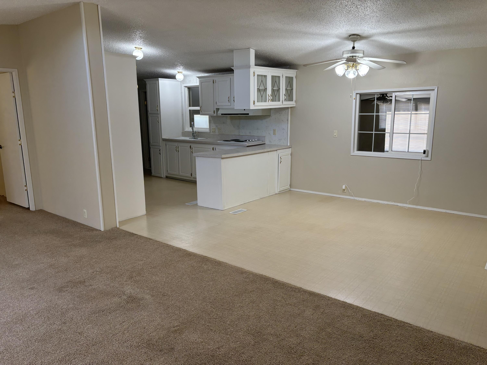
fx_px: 366
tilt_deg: -10.9
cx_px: 244
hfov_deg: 67.3
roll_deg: +0.3
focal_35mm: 26
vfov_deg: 53.1
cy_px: 182
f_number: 1.6
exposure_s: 1/120
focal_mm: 5.96
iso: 100
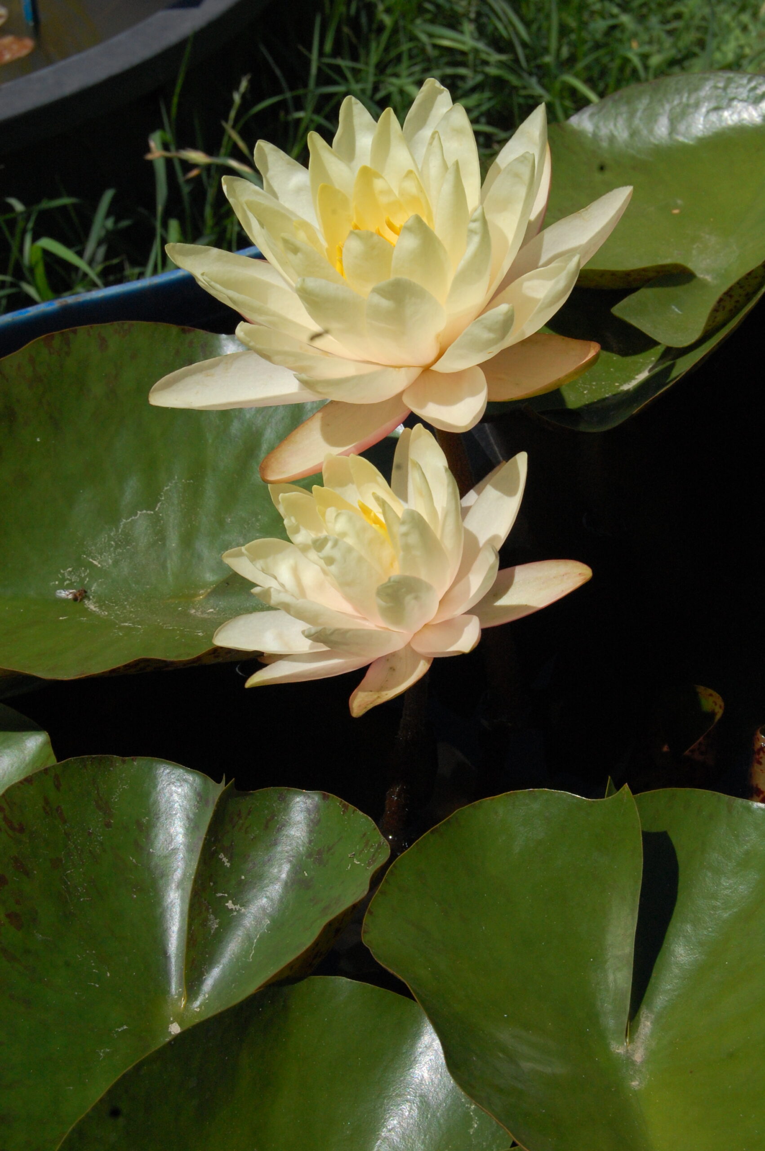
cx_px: 382
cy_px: 576
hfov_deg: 21.5
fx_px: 2012
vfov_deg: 31.9
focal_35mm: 63
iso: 800
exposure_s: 1/1000
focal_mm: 42
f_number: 16
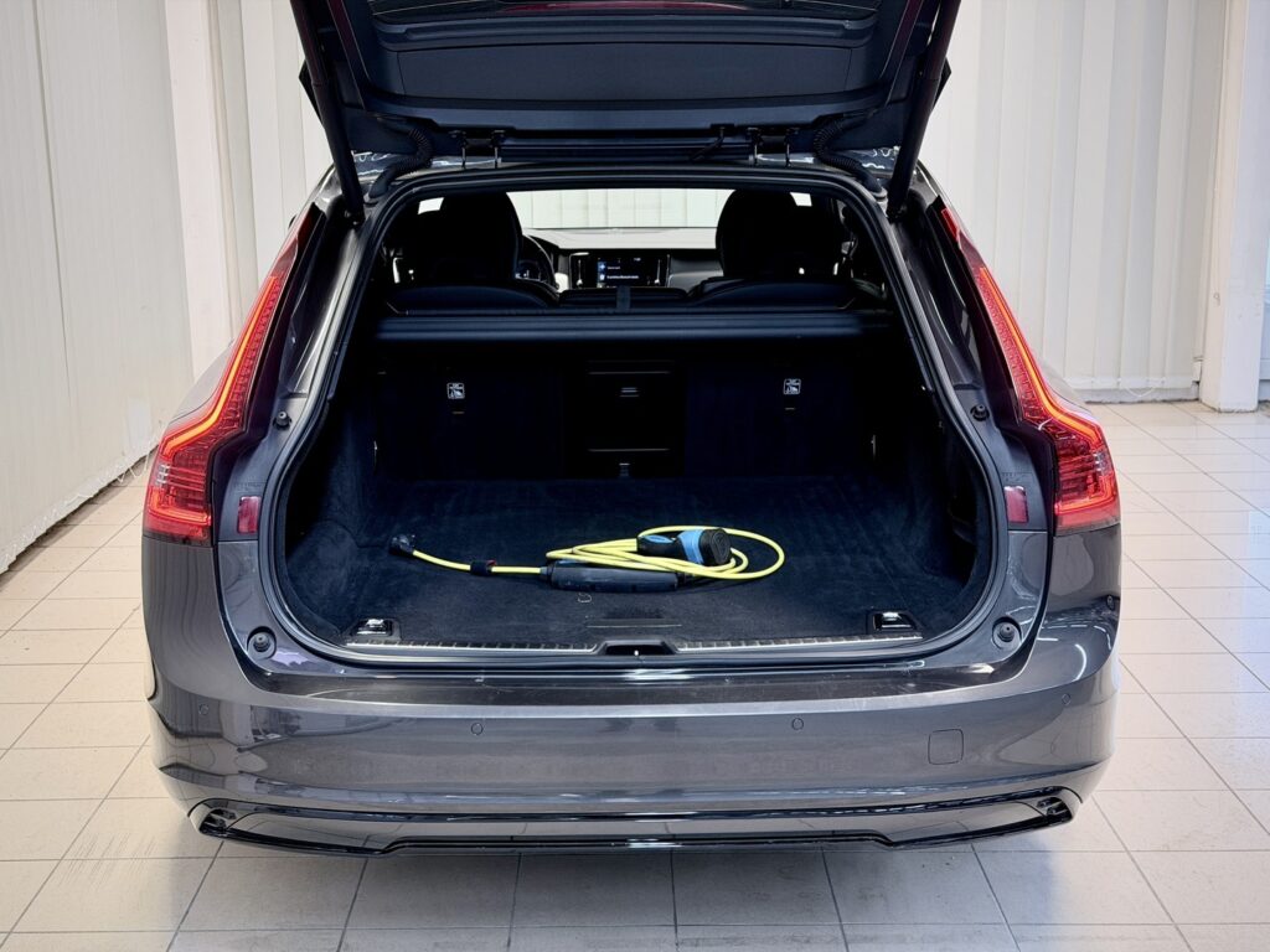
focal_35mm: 48
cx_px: 635
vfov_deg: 30.3
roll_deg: +1.2
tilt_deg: -13.4
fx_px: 1761
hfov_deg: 39.7
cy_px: 476
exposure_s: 1/50
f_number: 1.78
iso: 160
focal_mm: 6.76
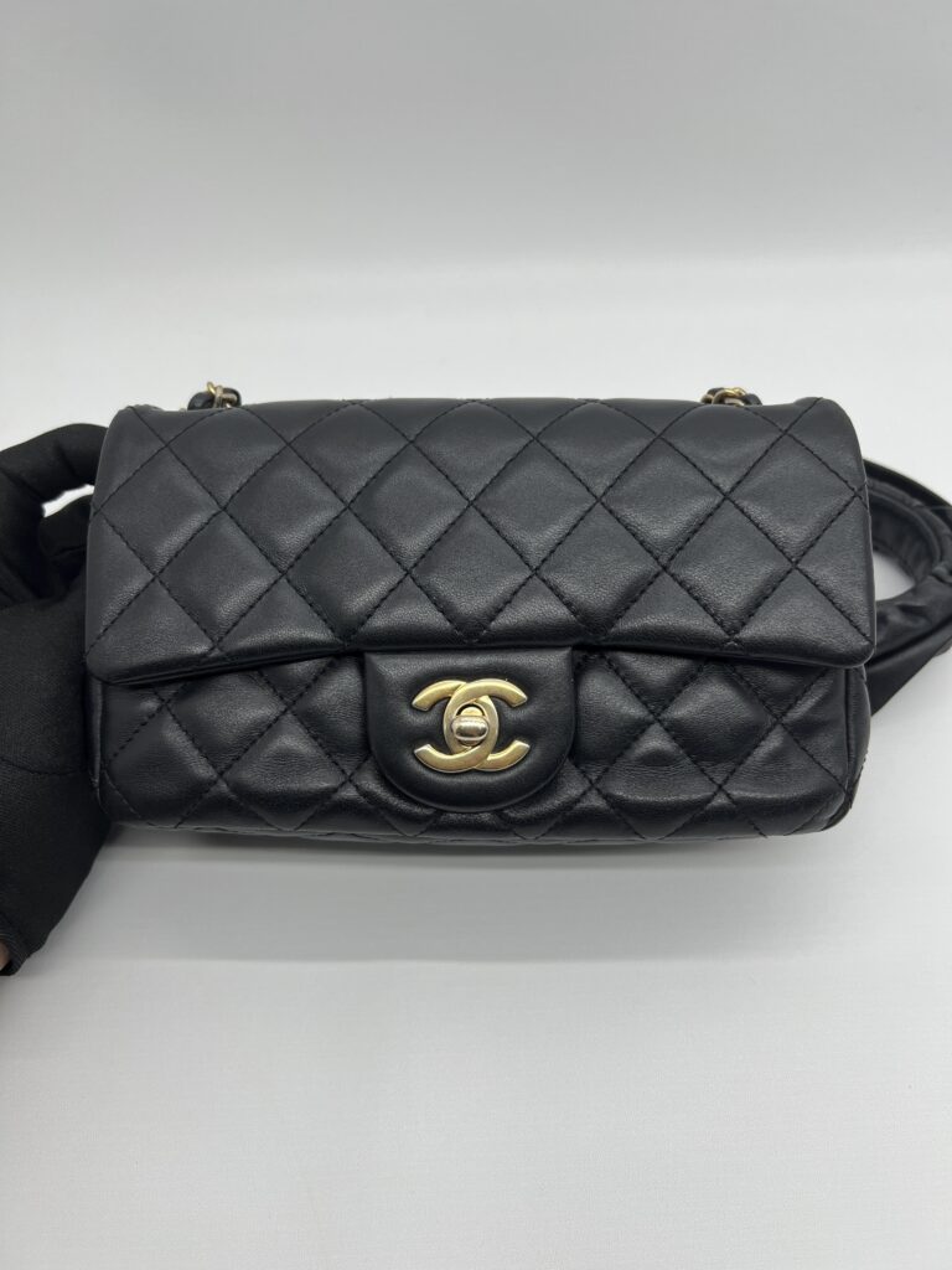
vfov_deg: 67.3
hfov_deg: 53.1
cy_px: 635
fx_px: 953
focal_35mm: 26
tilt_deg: -50.3
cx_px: 476
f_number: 1.5
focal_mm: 5.7
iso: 40
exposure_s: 1/209
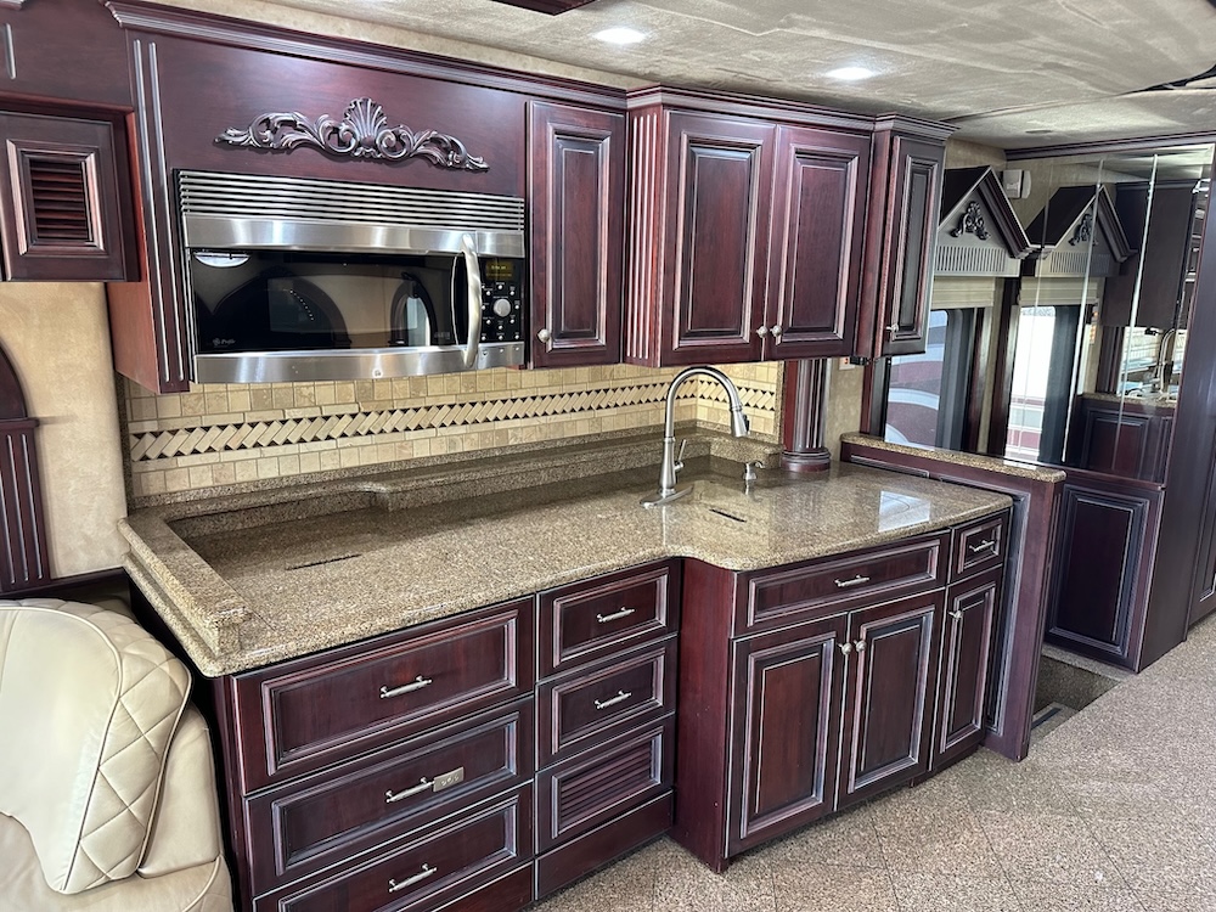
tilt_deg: -11.7
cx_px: 608
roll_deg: -1.1
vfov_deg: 56.8
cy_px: 456
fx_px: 843
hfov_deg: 71.6
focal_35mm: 24
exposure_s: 1/42
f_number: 1.78
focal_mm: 6.86
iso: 320
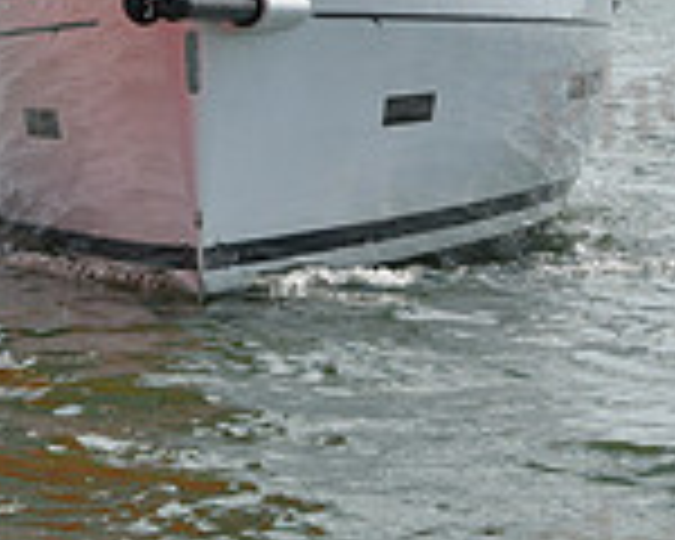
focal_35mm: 254
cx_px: 297
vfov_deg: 6.1
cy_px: -124
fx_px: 5074
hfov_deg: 7.6
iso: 320
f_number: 11
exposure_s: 1/1000
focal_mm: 70
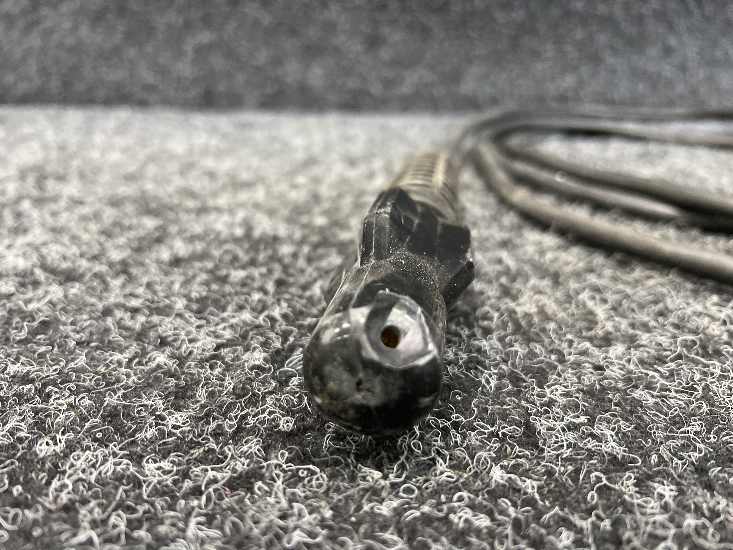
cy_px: 275
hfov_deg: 67.3
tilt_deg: -20.3
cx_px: 366
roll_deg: -1.2
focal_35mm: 26
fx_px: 551
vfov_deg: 53.1
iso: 250
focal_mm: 5.7
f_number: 1.5
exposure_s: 1/60
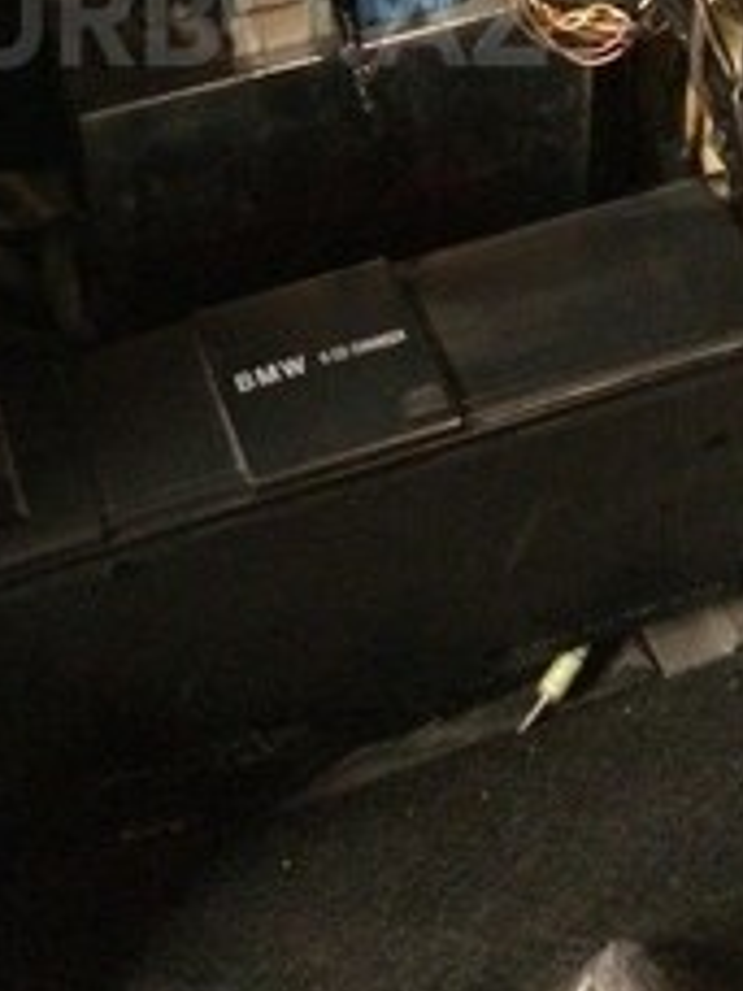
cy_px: 17
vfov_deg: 28.9
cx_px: 213
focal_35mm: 63
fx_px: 1803
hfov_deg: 23.1
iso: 1600
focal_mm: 4.15
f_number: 2.2
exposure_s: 1/17
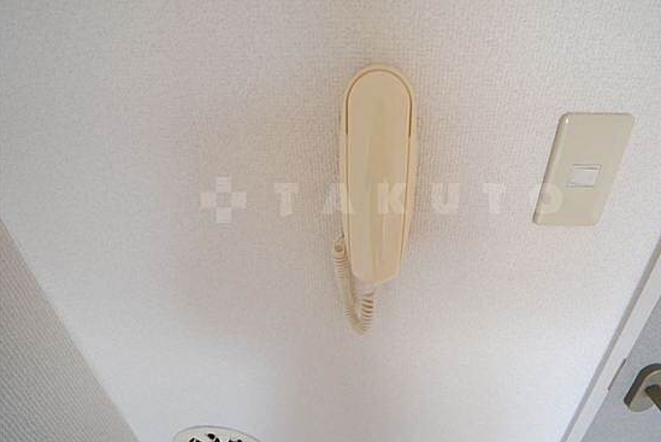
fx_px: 257
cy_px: 200
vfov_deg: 81.1
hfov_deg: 103.4
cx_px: 382
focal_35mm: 14
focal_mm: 8
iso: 100
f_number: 4.5
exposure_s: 1/10
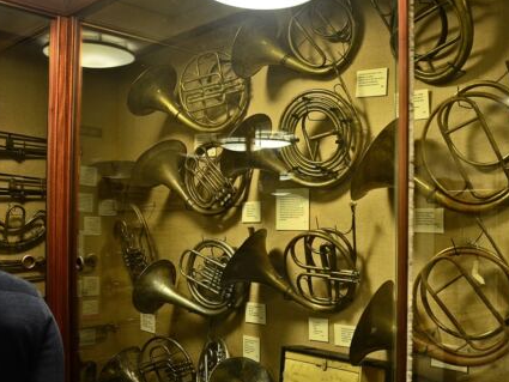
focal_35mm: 39
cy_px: 222
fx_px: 574
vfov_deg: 36.7
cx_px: 332
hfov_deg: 47.2
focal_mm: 18
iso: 800
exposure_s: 1/20
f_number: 3.5
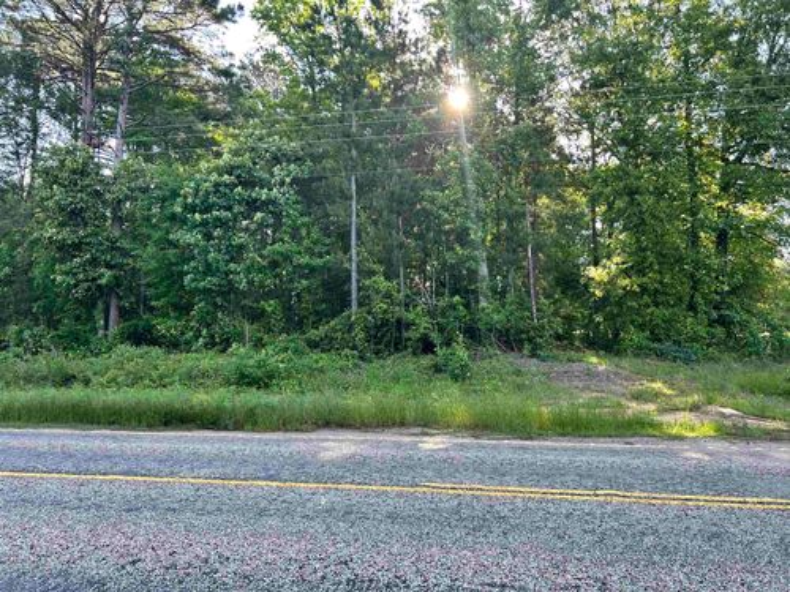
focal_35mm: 26
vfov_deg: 53.1
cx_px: 395
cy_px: 296
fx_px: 593
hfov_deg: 67.3
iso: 40
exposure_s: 1/183
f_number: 1.5
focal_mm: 5.7
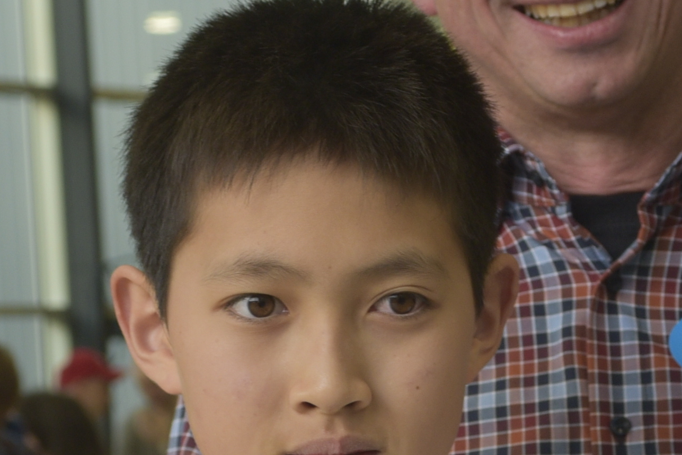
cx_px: 436
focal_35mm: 187
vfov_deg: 7.3
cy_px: 576
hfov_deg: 11.0
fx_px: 3544
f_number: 5.6
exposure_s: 1/125
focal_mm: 40
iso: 400
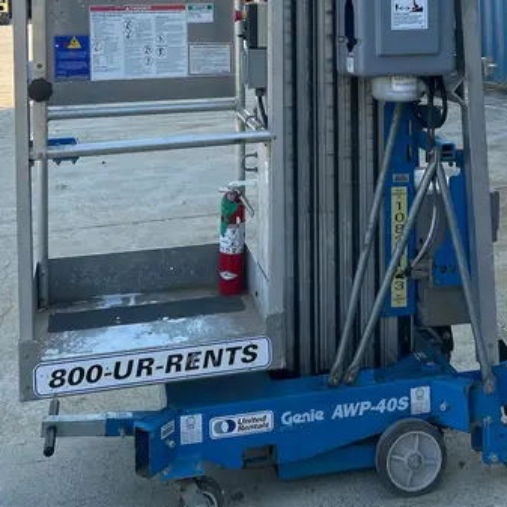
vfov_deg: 31.9
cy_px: 22
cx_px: 281
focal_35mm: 50
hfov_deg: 34.0
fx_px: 829
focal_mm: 5.7
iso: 50
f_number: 1.5
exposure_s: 1/1531
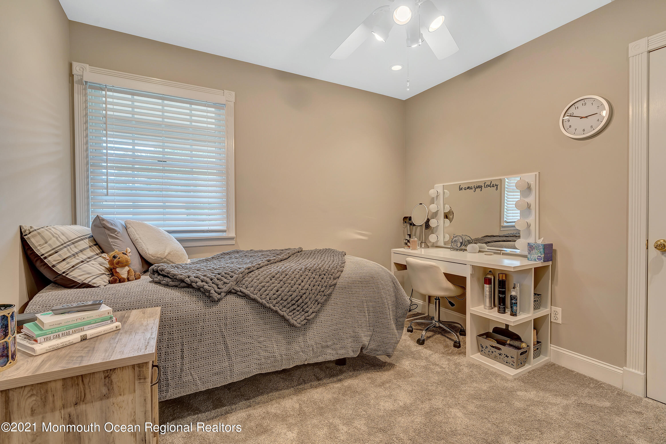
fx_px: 296
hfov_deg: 96.7
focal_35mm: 16
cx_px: 333
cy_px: 222
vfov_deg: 73.7
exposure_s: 1/2
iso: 100
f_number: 8
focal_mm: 16
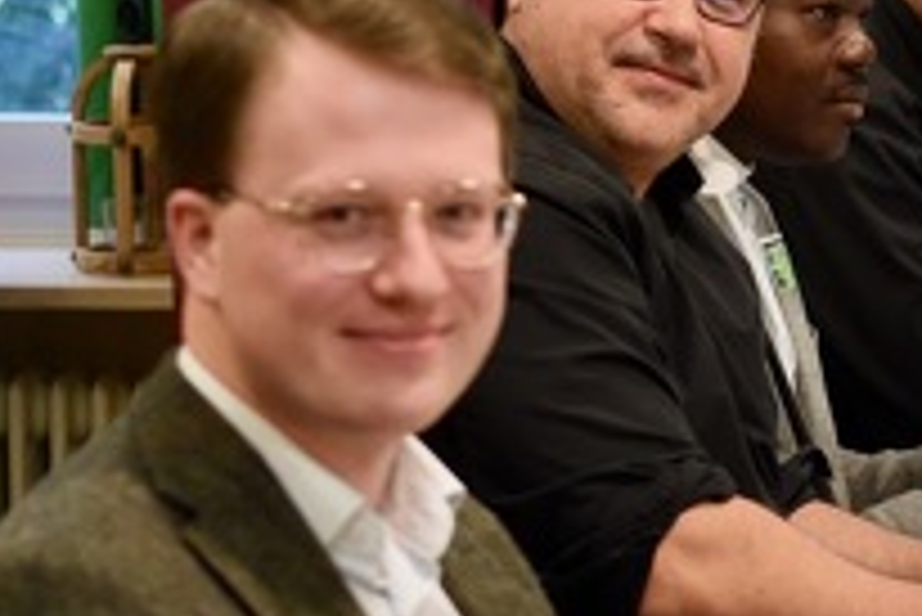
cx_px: 1466
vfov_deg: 7.1
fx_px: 4946
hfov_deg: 10.2
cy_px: 598
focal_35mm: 193
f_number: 3.2
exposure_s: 1/60
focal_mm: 50
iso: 800
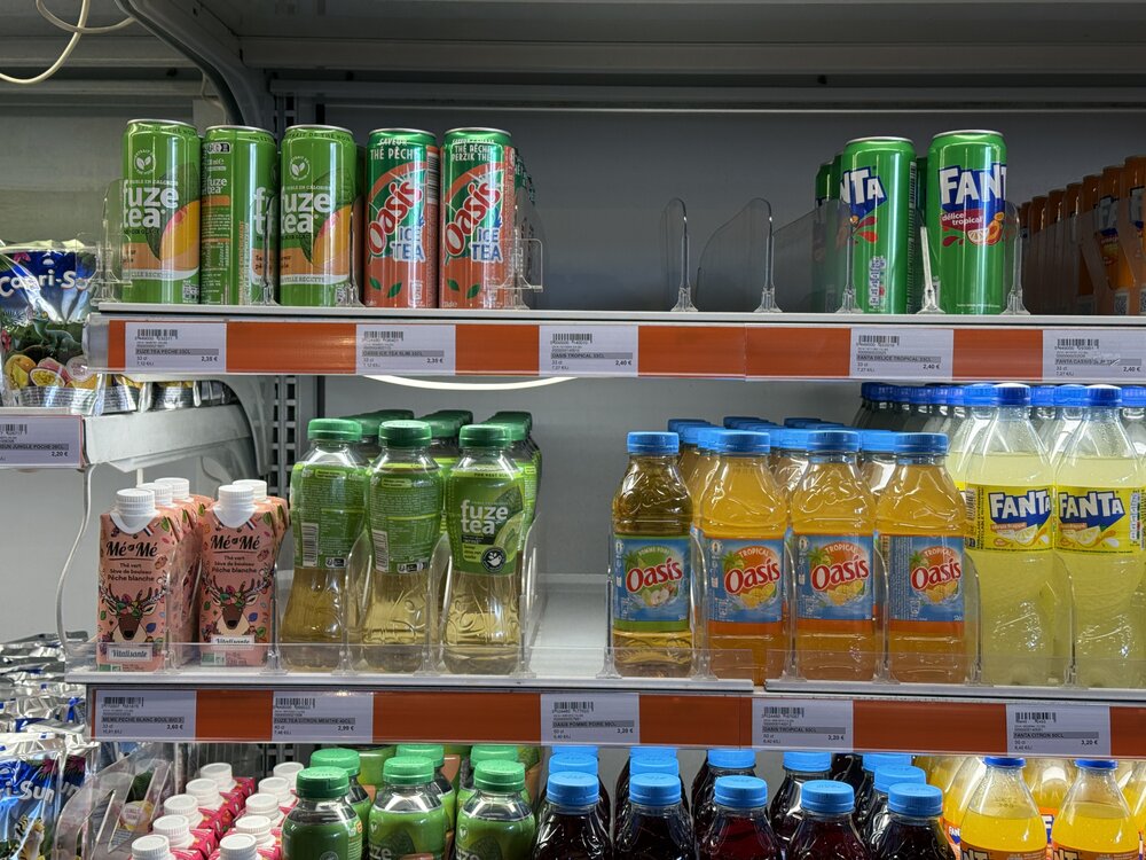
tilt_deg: +1.0
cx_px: 573
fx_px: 1589
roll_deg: +0.0
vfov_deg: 30.3
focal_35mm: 48
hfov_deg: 39.7
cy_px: 430
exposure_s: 1/100
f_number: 1.78
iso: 50
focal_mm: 6.76
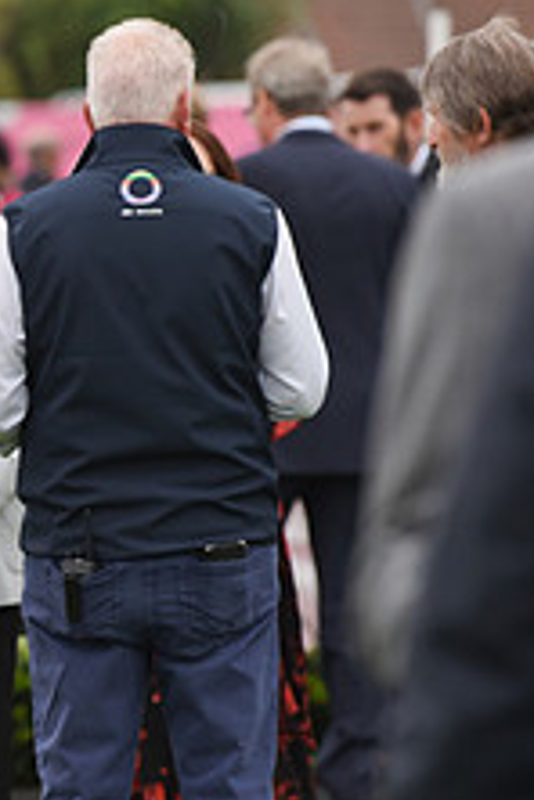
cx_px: -476
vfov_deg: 3.9
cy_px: 629
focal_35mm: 522
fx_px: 11614
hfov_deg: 2.6
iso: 640
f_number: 4.5
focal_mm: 200
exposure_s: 1/1600
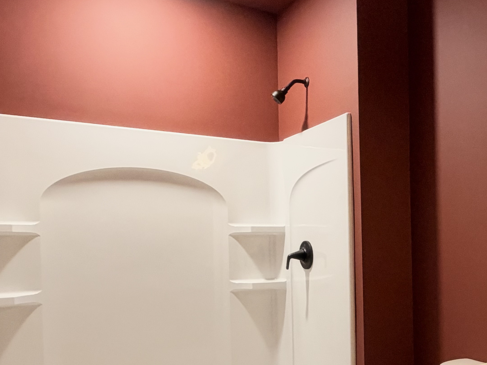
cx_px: 409
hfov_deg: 46.7
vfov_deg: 38.1
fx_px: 521
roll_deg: +0.8
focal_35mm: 37
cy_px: 252
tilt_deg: -0.2
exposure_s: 1/60
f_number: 2.2
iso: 640
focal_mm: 2.22
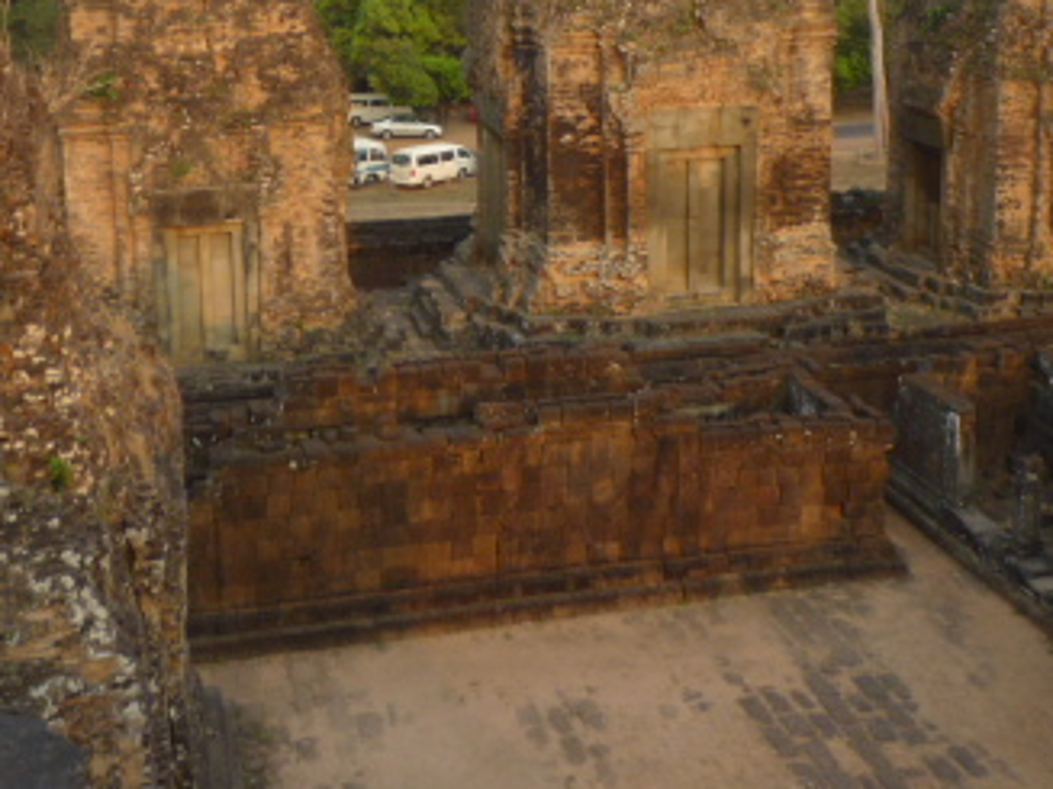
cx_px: 502
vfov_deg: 28.4
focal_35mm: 49
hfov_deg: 38.9
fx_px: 1490
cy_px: 58
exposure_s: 1/125
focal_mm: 4.4
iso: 80
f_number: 2.8
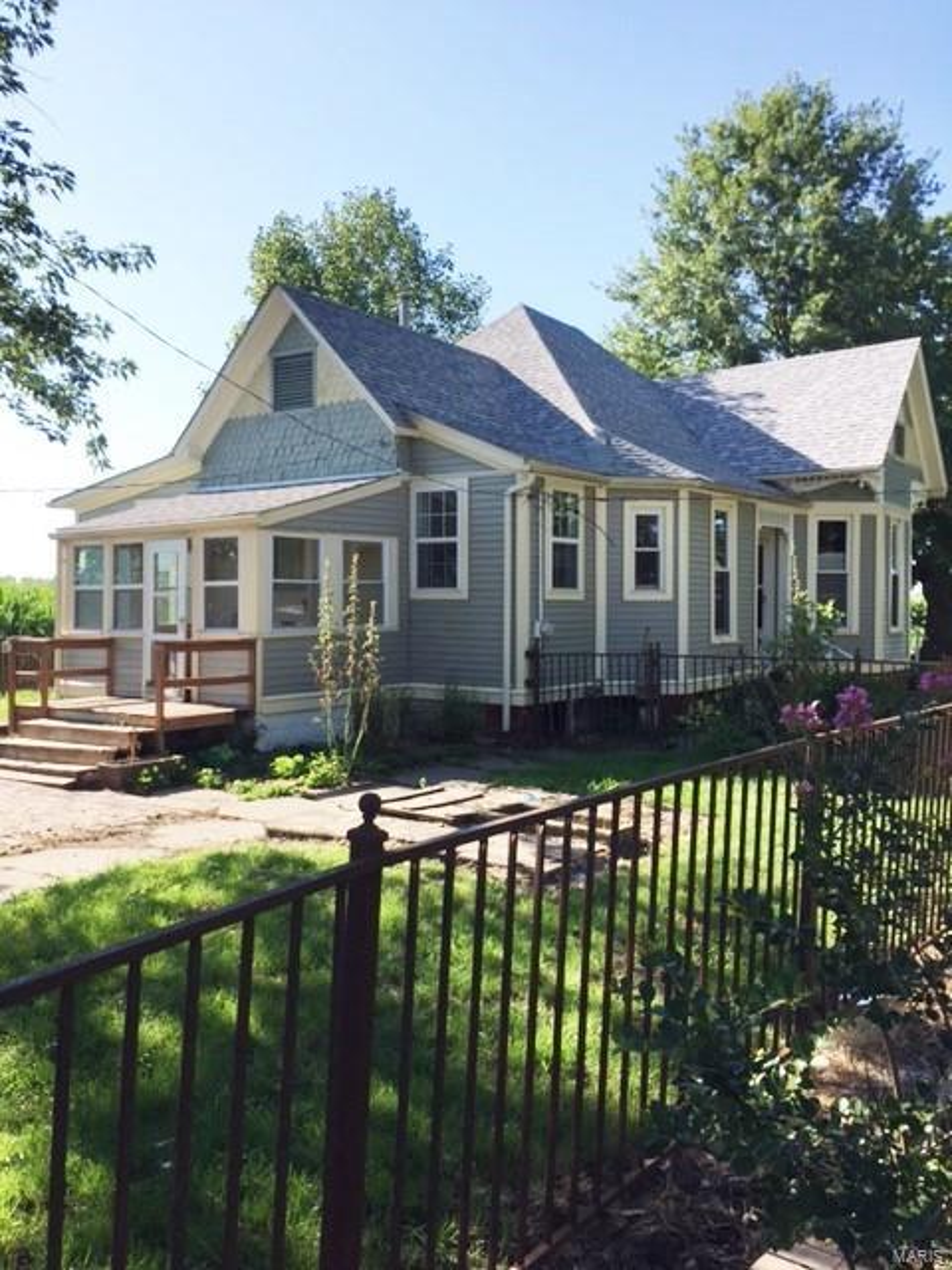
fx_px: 1063
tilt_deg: +0.0
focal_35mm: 29
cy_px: 635
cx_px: 476
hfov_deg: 48.2
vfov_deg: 61.7
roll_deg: -0.4
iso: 32
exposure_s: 1/1199
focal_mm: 4.15
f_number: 2.2
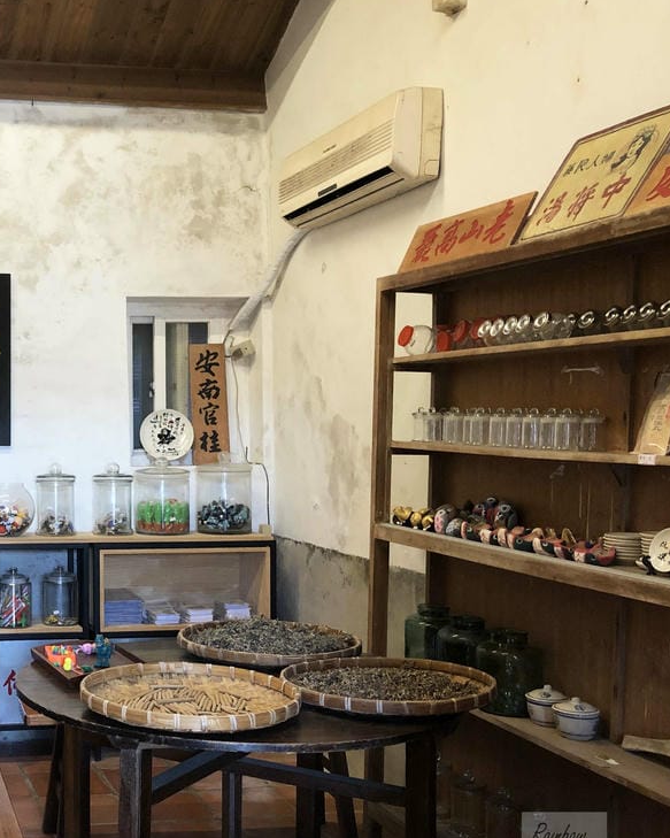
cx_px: 9
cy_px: 448
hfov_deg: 31.1
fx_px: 1116
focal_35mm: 45
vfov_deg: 41.1
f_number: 1.8
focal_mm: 4
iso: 40
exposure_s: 1/15
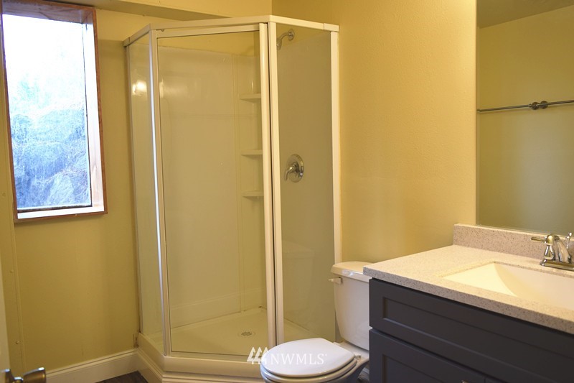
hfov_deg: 61.9
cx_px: 287
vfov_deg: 43.6
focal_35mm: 30
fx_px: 478
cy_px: 192
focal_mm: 20
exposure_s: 1/80
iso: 400
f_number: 4.5
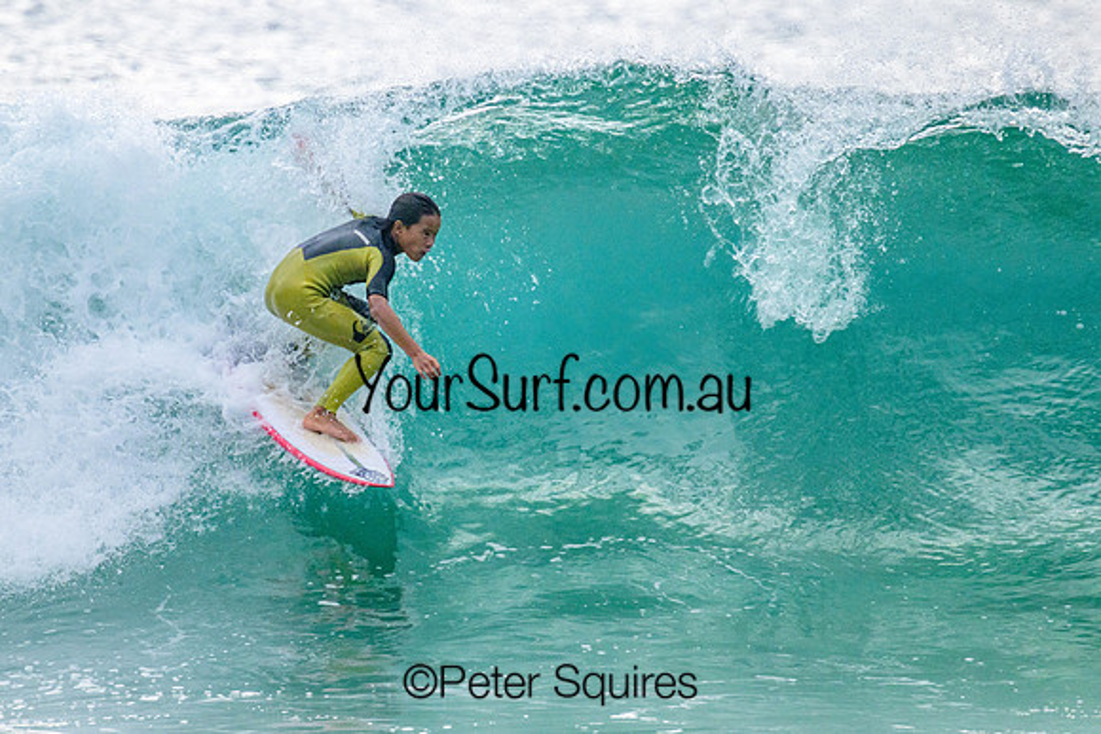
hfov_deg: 2.2
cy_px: 309
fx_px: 28876
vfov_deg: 1.5
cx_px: 515
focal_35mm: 944
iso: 2000
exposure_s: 1/2000
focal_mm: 800
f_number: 11
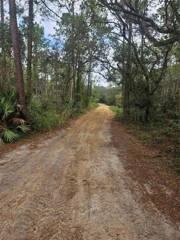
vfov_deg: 73.9
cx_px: 90
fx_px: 159
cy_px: 120
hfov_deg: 58.9
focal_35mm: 23
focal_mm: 5.4
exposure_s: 1/227
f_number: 1.8
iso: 25
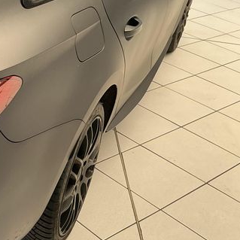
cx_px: -33
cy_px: 93
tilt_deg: -27.9
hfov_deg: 25.4
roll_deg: -5.1
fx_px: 486
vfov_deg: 27.6
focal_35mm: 62
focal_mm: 3
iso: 50
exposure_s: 1/122
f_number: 1.8
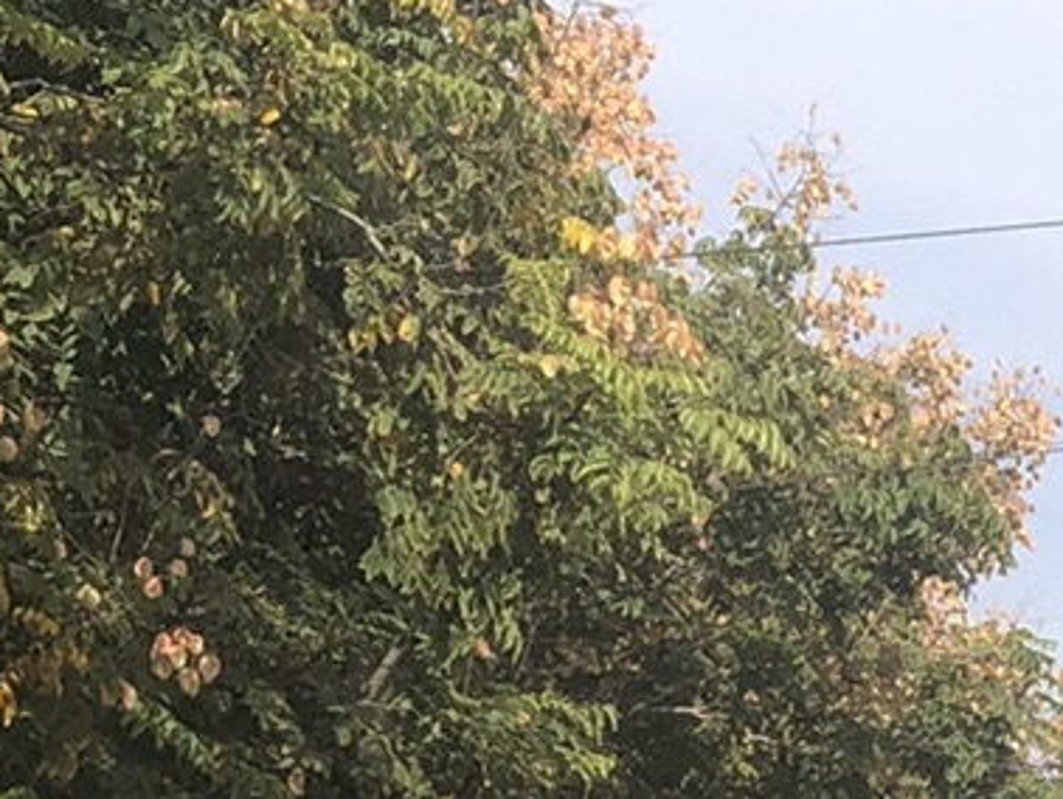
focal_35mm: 148
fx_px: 4548
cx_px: 1870
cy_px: 1314
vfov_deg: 9.7
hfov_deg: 12.3
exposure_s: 1/2088
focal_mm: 3.99
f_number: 1.8
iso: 20
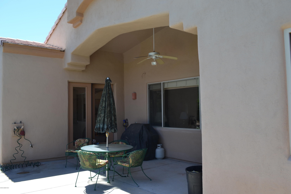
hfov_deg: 61.9
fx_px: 242
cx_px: 146
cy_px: 97
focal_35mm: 30
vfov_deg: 43.6
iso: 100
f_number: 6.3
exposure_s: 1/160
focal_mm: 20
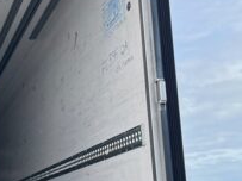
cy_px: 118
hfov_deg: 22.0
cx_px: -97
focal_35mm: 77
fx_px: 538
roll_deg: +1.9
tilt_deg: +14.7
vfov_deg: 19.1
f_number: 1.6
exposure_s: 1/1770
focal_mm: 4.2
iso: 32
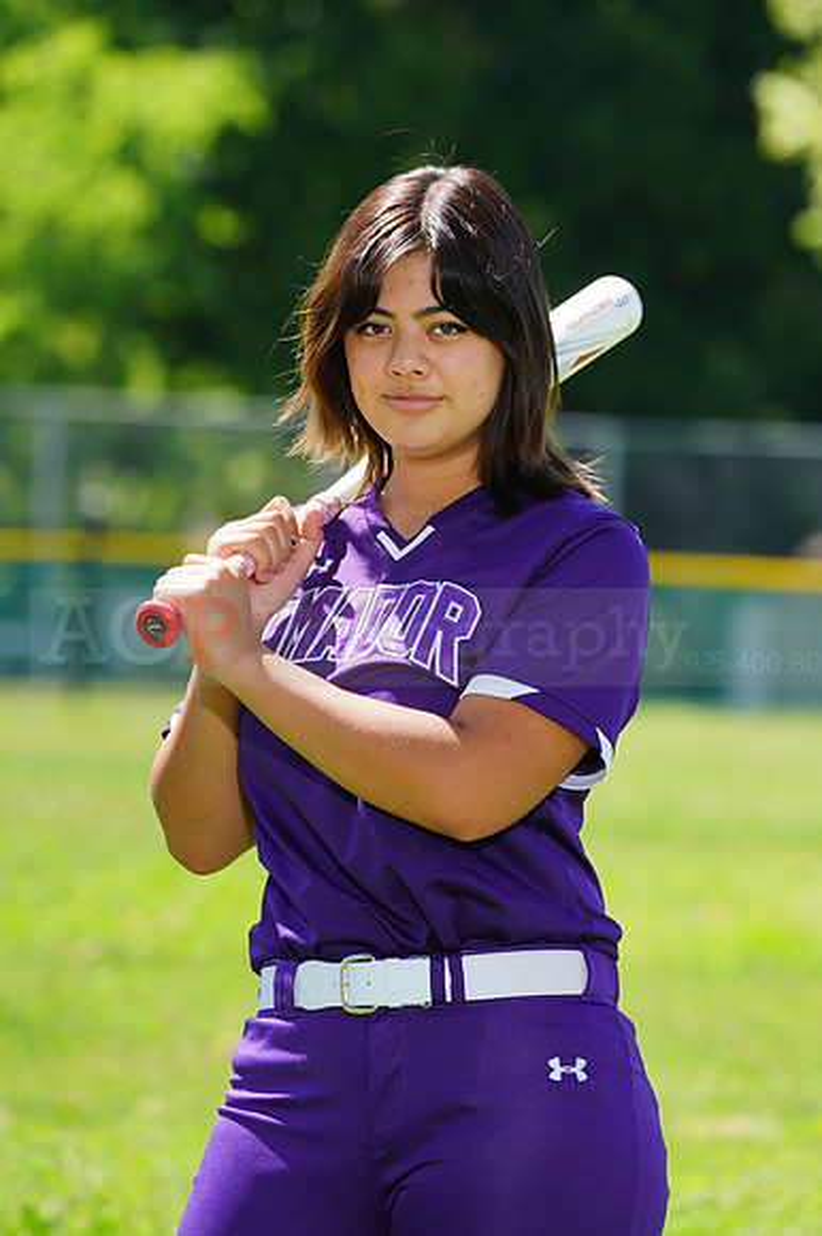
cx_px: 411
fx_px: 10389
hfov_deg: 4.5
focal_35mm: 303
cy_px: 618
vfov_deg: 6.8
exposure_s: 1/200
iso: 200
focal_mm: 303
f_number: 9
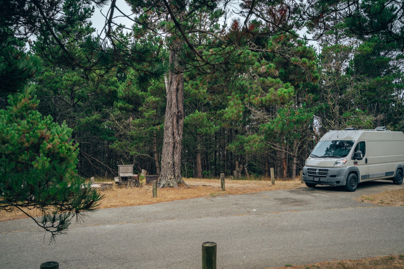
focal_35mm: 31
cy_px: 134
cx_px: 202
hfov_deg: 60.3
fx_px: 348
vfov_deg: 42.3
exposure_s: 1/640
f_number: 6.3
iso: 200
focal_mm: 31
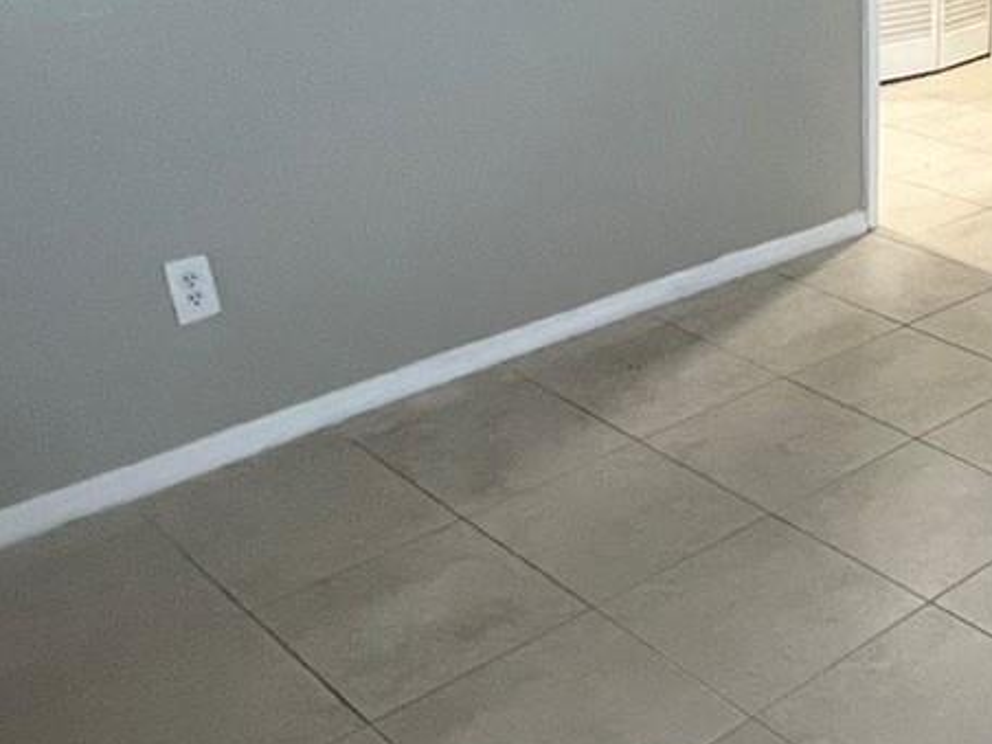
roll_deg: -0.9
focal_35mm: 46
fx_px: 1318
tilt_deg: -26.0
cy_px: 364
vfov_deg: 31.5
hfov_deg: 38.2
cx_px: 911
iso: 320
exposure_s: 1/60
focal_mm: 1.57
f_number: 1.8
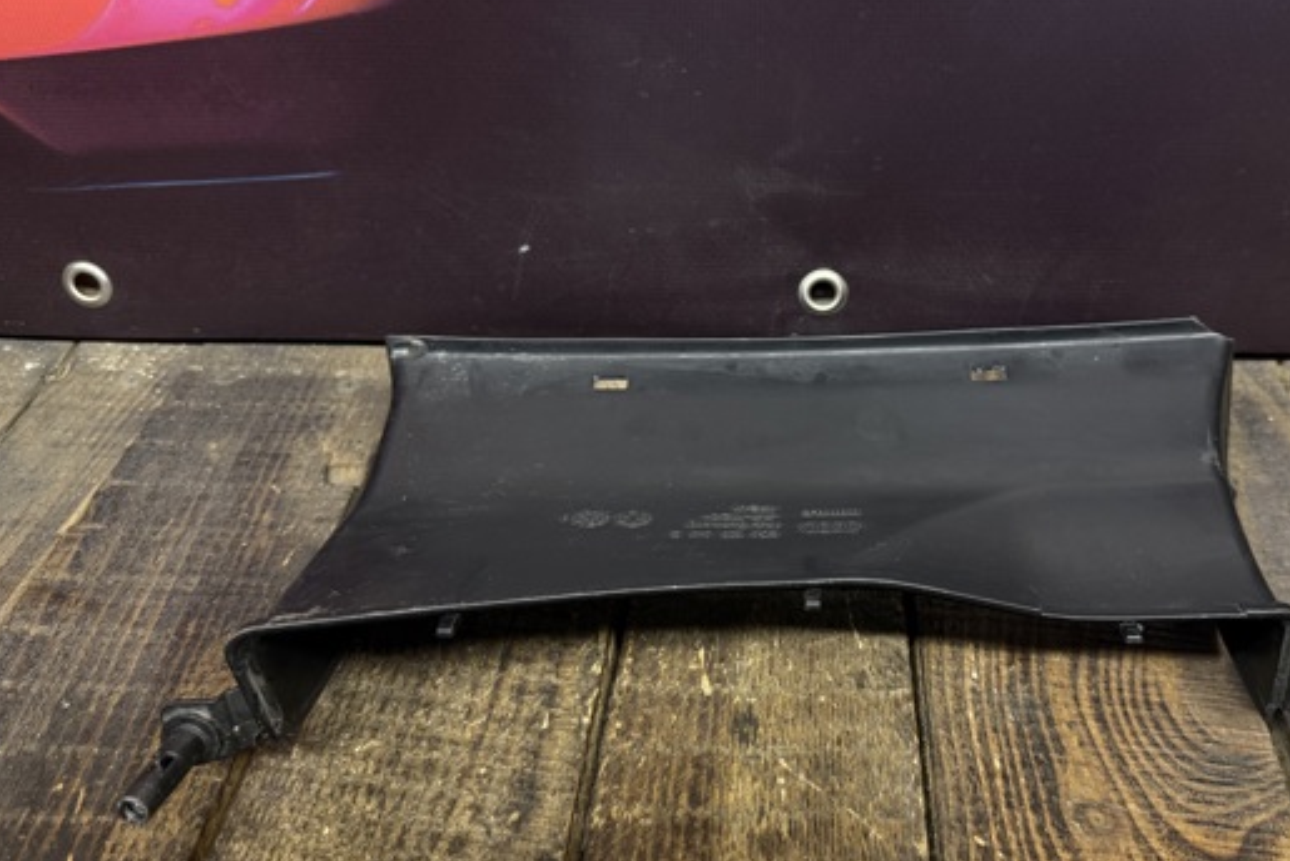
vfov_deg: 42.4
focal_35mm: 31
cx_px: 769
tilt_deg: -35.7
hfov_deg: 59.8
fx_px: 1111
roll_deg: -0.4
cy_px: 400
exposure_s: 1/50
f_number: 1.78
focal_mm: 6.76
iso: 250
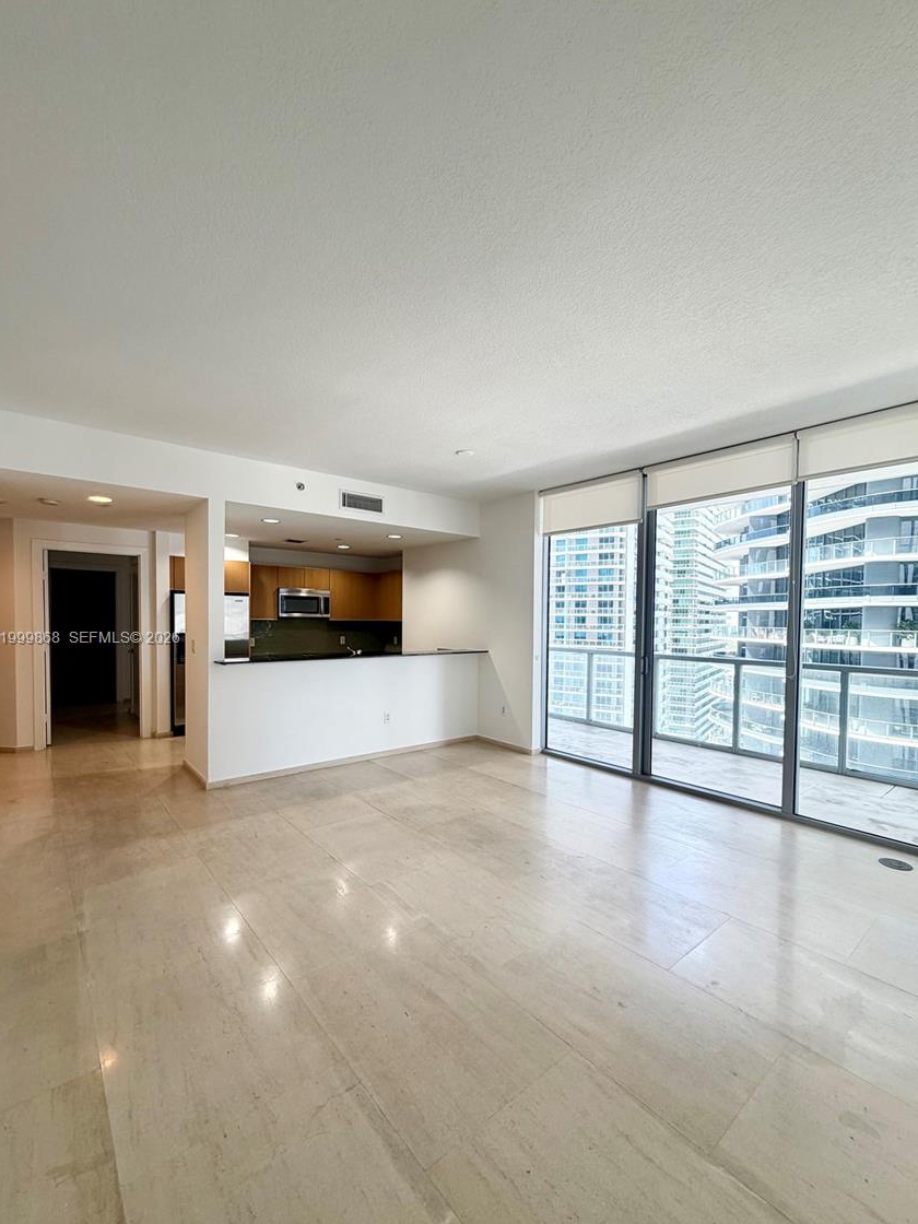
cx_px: 470
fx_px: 530
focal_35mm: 15
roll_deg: -0.8
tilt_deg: -2.4
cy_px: 639
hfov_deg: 81.7
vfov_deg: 98.1
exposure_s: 1/120
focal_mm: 2.22
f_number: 2.2
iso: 64
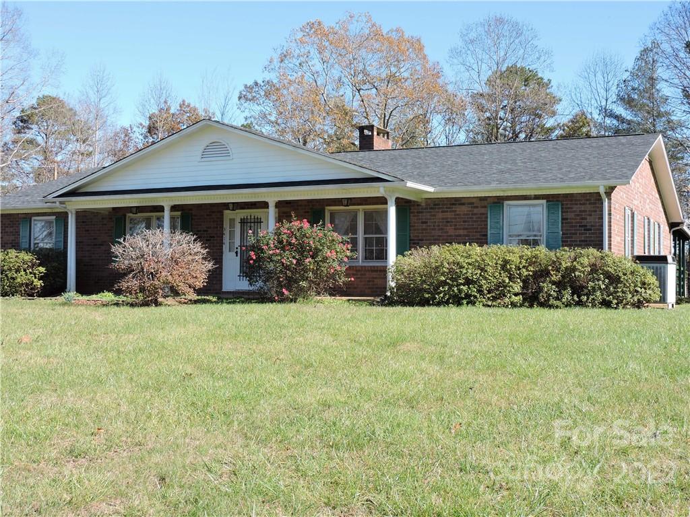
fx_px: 937
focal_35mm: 47
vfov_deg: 30.9
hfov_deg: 40.4
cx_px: 345
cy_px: 258
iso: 100
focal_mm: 8.4
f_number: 3.5
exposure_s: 1/400
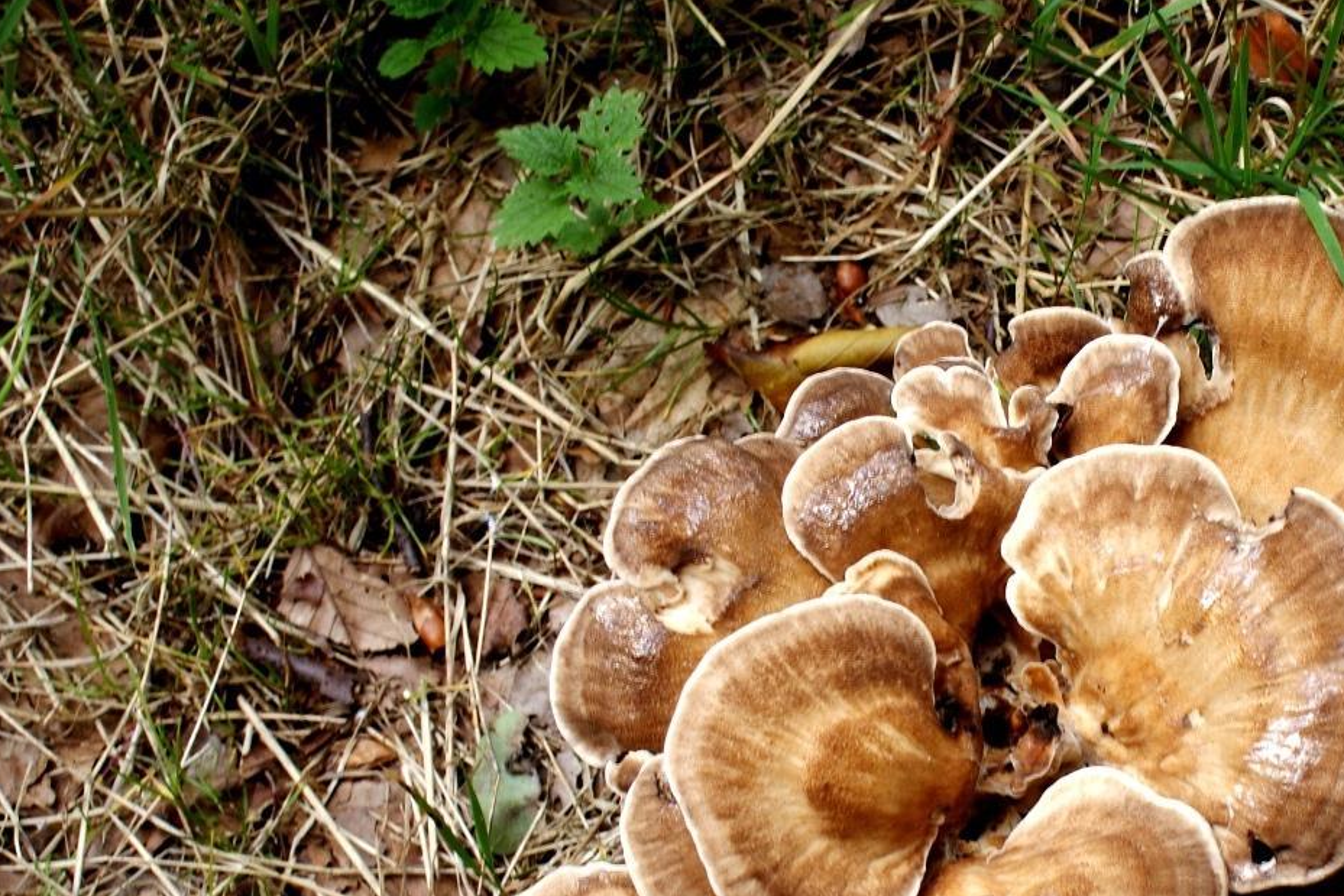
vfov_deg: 18.1
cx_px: 1084
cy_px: 674
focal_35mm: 75
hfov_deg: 26.5
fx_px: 2801
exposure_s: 1/60
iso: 100
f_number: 7.1
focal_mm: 30
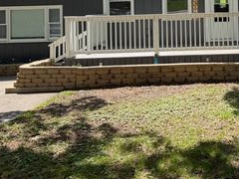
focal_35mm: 50
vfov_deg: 27.3
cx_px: 224
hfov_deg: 35.5
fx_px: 345
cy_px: -4
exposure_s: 1/1192
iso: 80
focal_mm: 6.76
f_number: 1.78
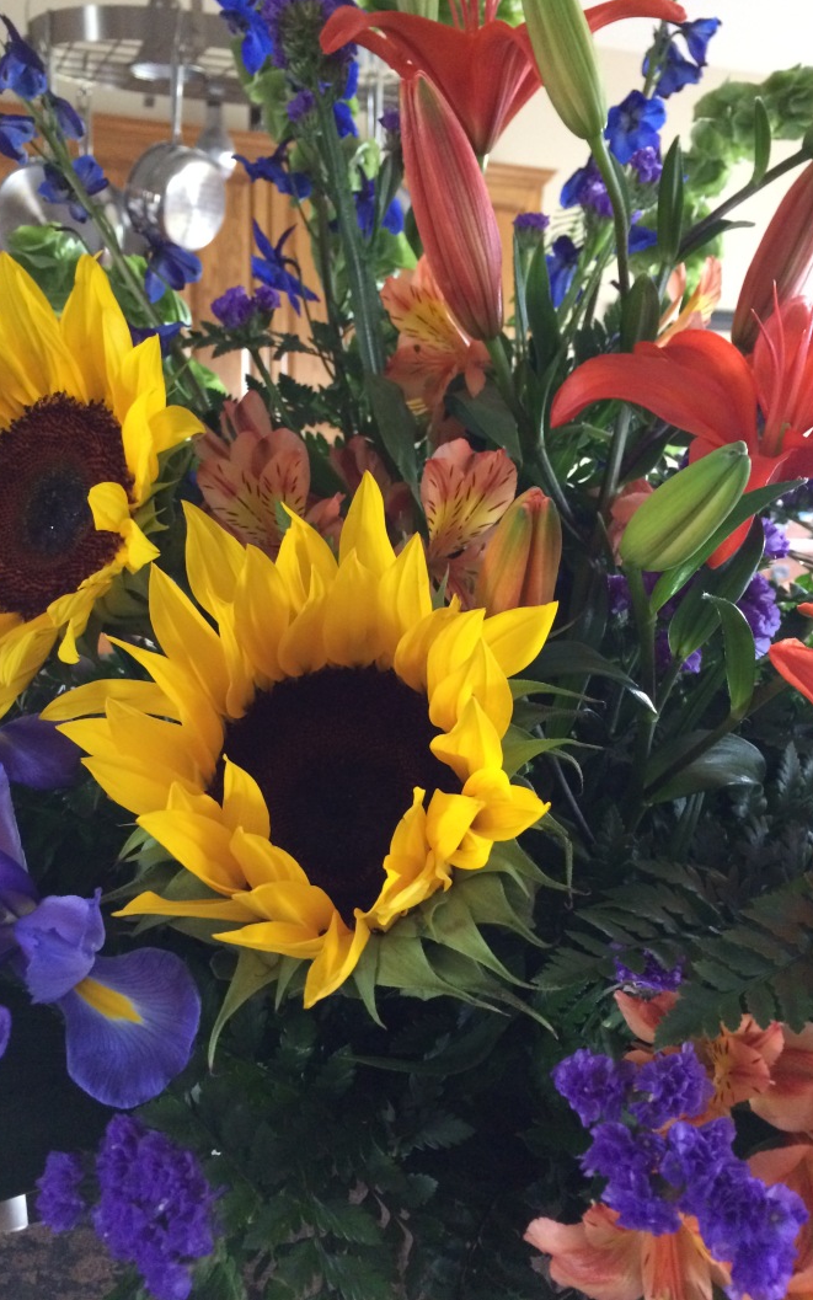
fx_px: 1099
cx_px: 376
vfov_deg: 61.2
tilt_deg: -9.5
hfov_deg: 40.6
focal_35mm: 31
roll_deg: +1.1
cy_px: 646
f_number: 2.2
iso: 320
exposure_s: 1/30
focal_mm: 4.15
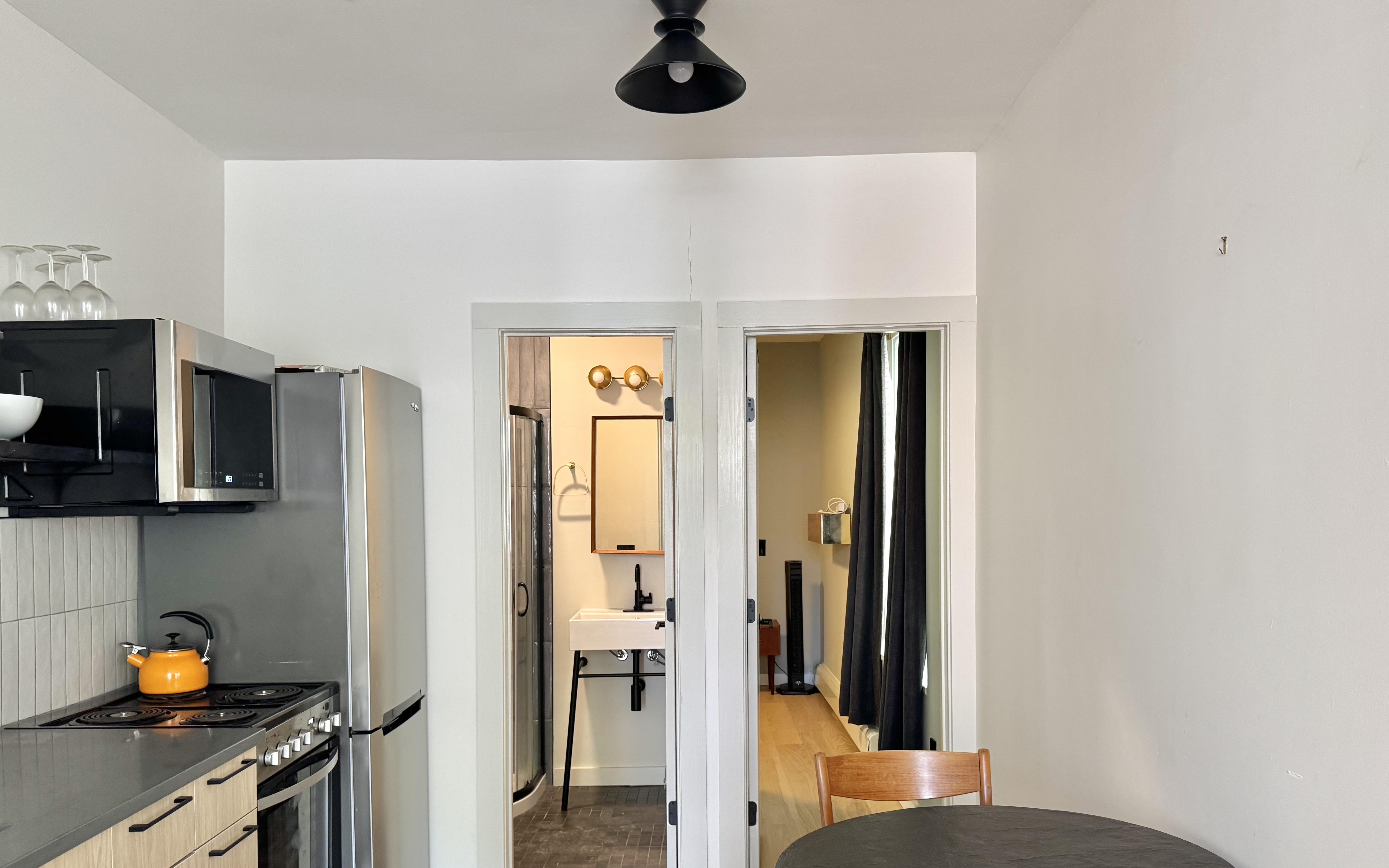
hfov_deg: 68.4
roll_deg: +0.4
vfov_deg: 45.8
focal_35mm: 27
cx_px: 702
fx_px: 1022
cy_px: 518
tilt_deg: +2.3
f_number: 1.78
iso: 250
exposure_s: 1/60
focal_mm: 6.76
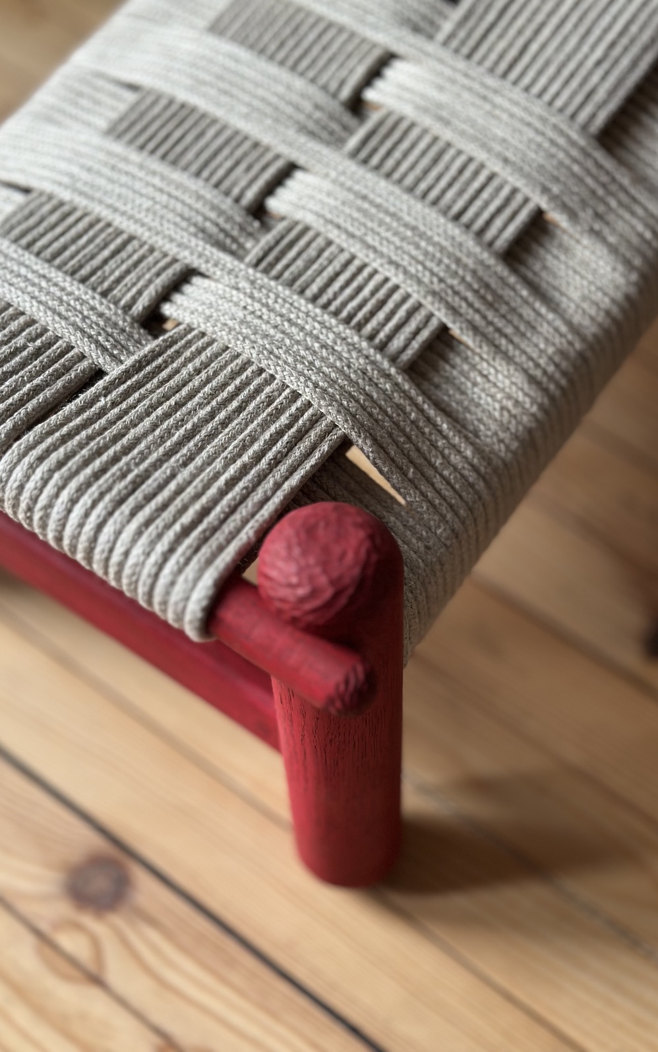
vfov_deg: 39.6
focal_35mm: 51
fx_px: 1463
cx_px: 343
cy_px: 525
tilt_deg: -63.3
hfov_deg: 25.3
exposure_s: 1/183
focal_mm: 6.86
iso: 80
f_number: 1.78
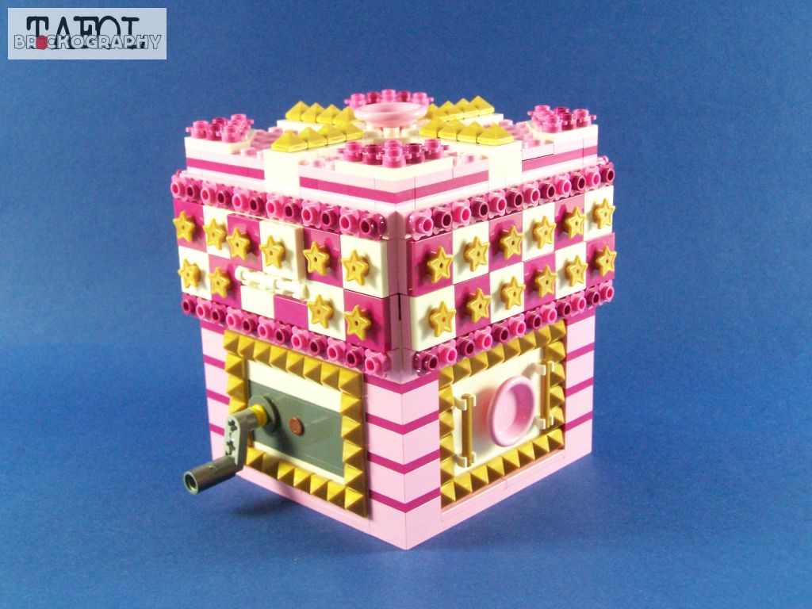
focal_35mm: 51
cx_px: 406
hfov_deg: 37.5
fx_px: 1196
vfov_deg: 28.6
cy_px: 304
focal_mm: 8.5
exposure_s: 1/60
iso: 400
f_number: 4
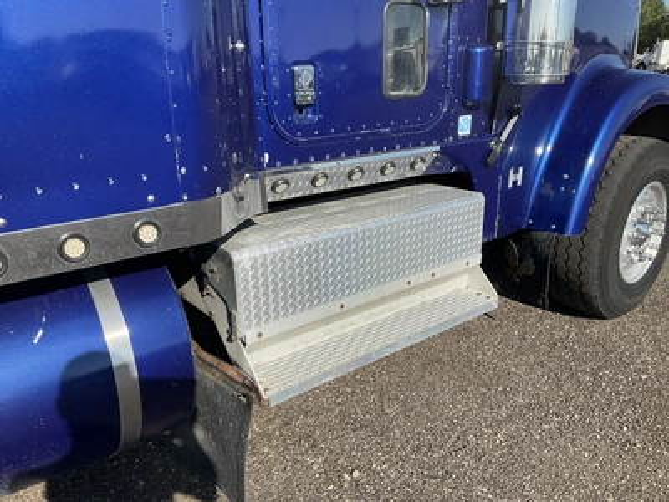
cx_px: 334
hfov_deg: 61.7
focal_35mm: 29
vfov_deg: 48.2
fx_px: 560
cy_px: 251
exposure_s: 1/1451
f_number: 1.8
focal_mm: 3
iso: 25
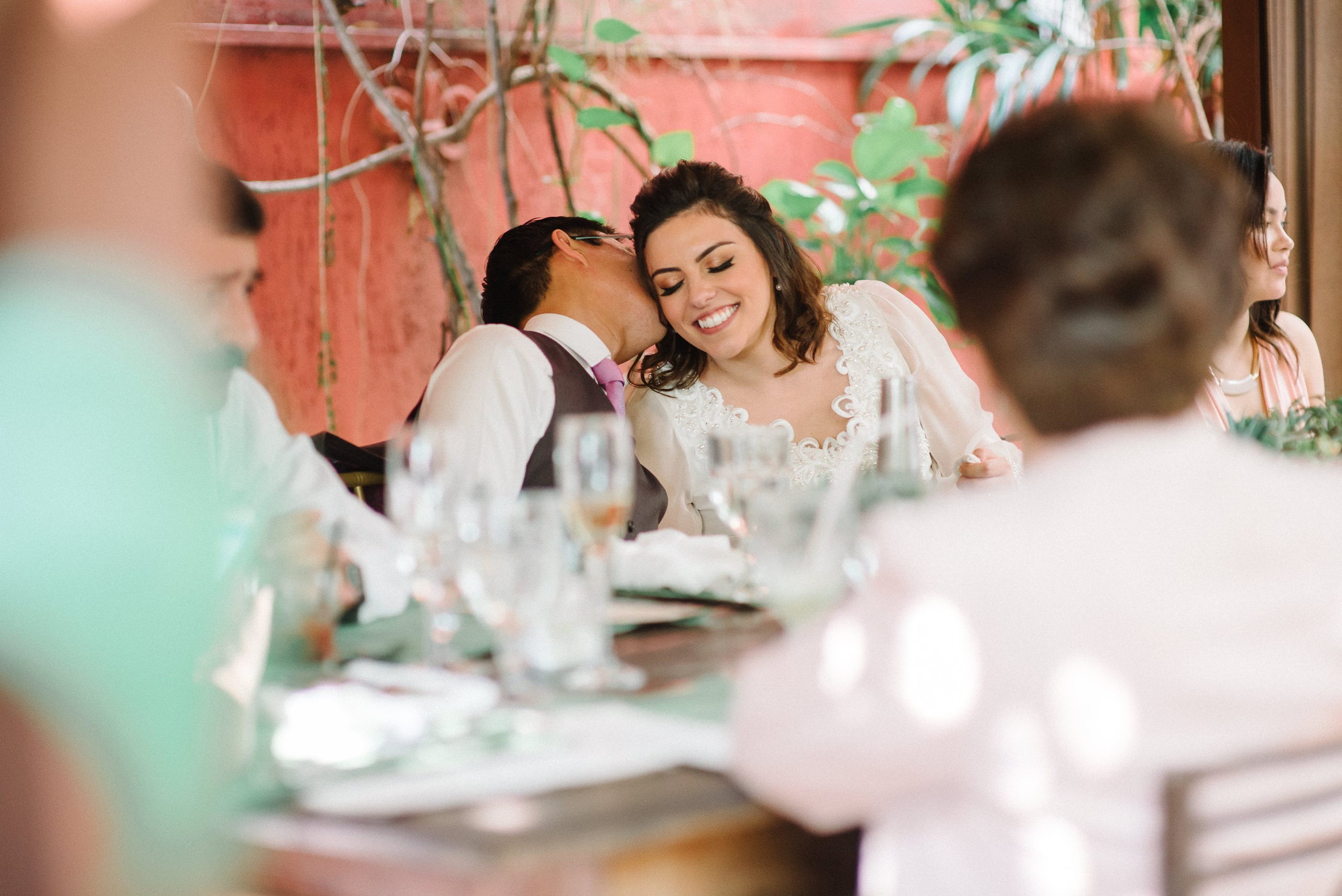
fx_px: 3170
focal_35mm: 85
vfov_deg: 16.1
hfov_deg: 23.9
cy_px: 448
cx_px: 671
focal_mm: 85
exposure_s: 1/125
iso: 800
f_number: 1.8
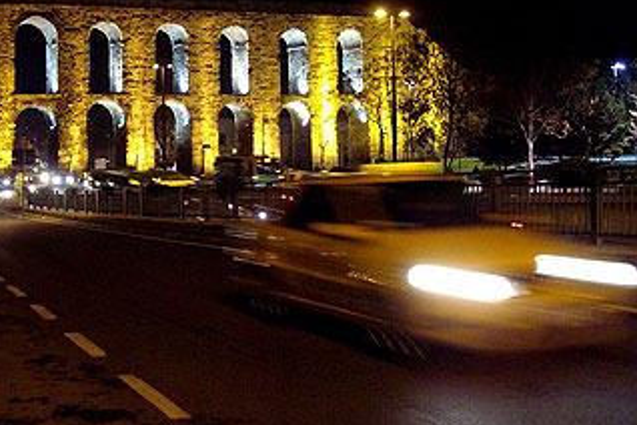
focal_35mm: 53
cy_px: 108
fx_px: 938
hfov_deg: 37.0
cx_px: 192
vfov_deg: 25.2
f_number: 2.7
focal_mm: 6
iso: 320
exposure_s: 1/8
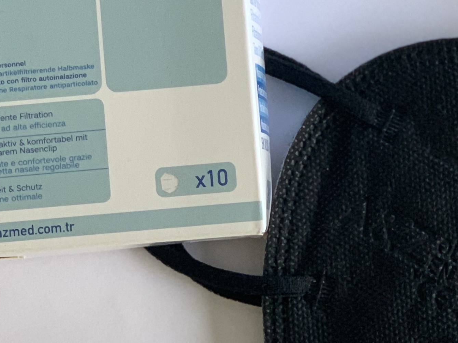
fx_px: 2064
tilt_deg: -82.3
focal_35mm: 156
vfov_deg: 9.4
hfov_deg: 12.6
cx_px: 328
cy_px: -14
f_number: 2.4
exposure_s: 1/73
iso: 125
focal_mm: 6
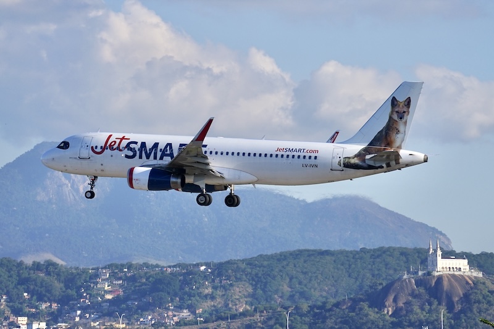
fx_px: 2908
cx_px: 247
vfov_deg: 6.5
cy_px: 164
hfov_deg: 9.7
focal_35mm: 212
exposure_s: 1/2000
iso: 250
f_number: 5.6
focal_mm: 212
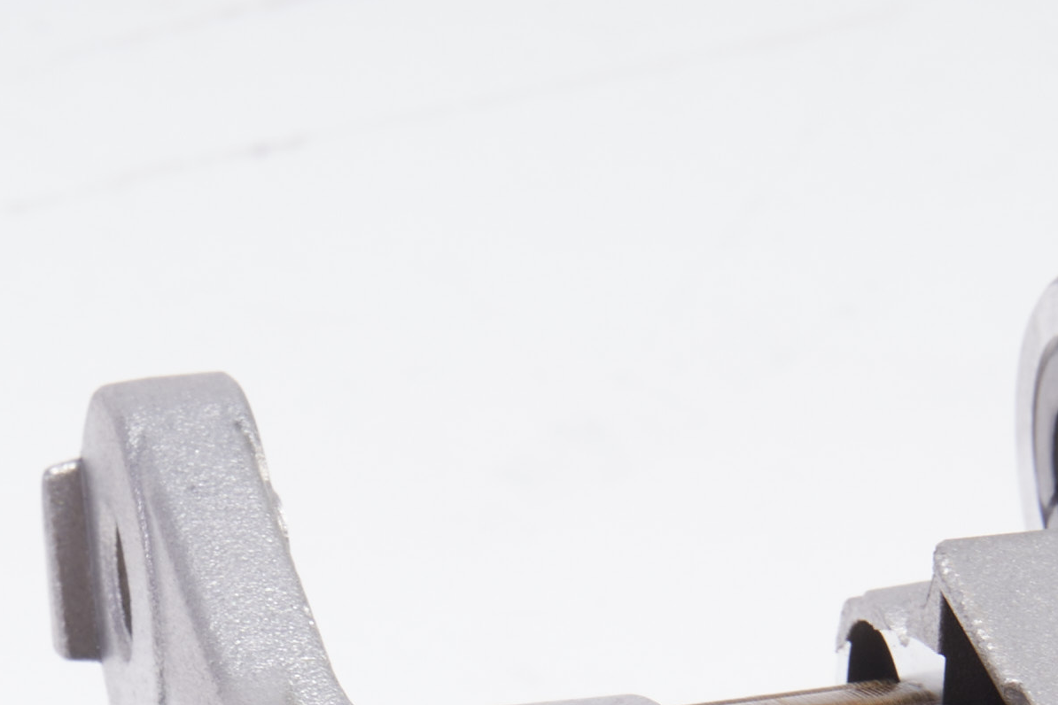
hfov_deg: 9.5
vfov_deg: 6.2
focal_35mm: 216
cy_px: 1521
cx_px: 286
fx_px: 6348
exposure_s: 1/100
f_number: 14
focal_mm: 43
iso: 80
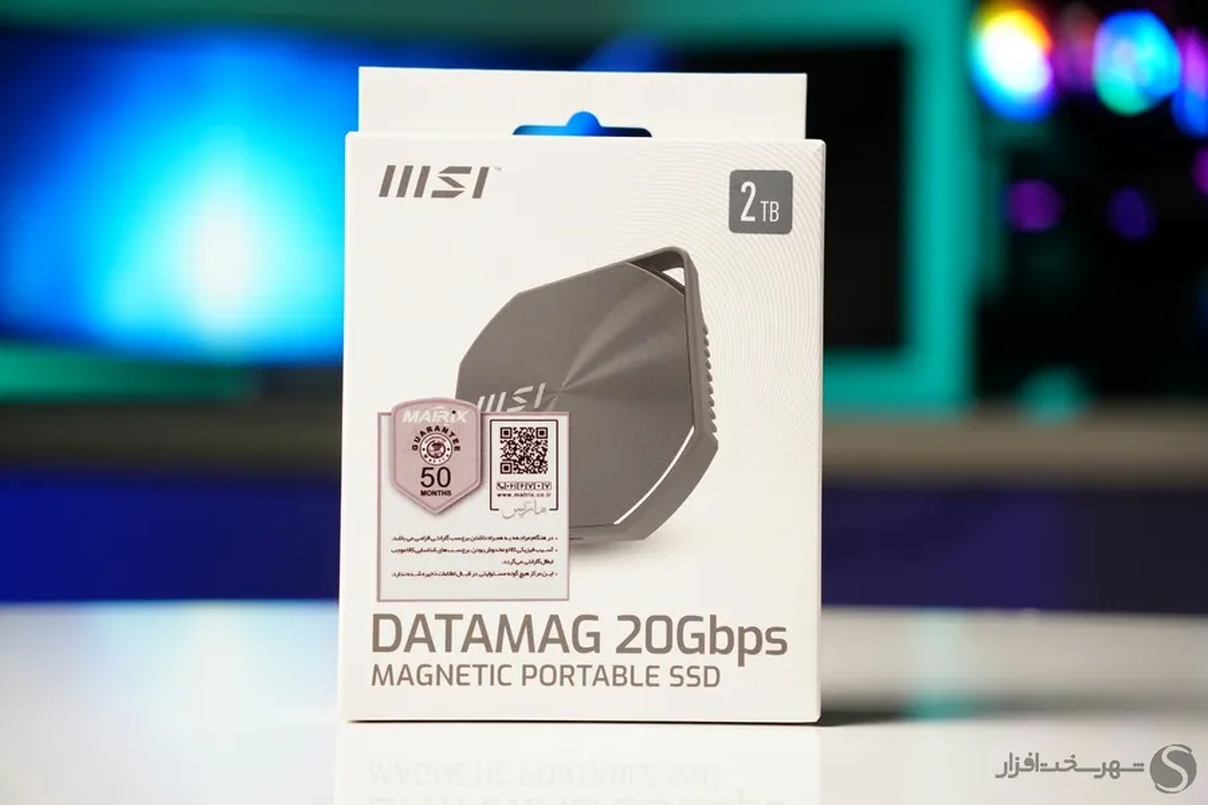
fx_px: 2516
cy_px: 402
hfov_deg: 27.0
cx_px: 604
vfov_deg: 18.2
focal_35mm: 75
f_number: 2.8
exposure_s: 1/100
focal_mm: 50
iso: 500
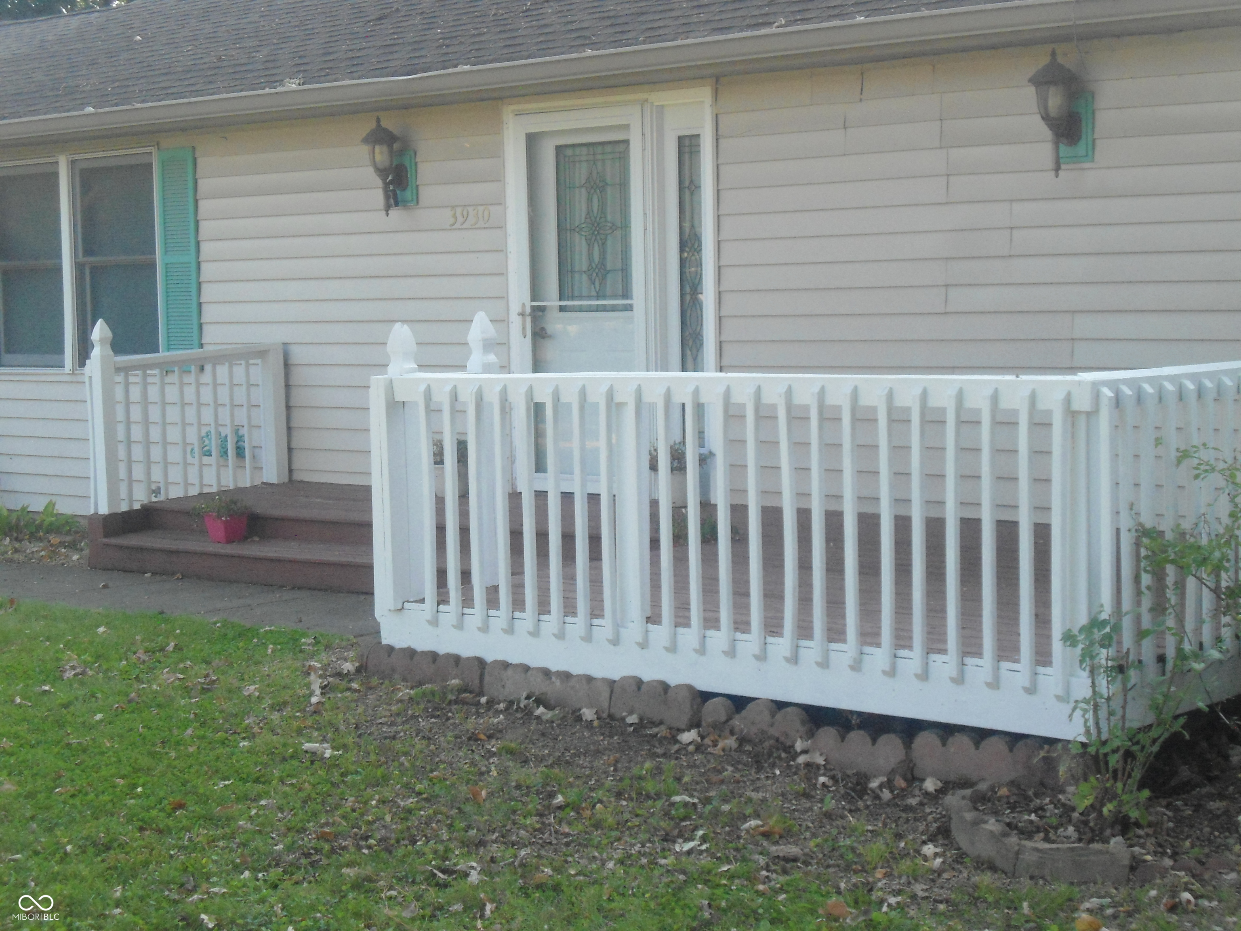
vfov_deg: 23.3
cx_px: 620
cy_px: 466
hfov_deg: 30.7
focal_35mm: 63
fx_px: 2259
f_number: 4.2
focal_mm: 11.2
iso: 400
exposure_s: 1/250
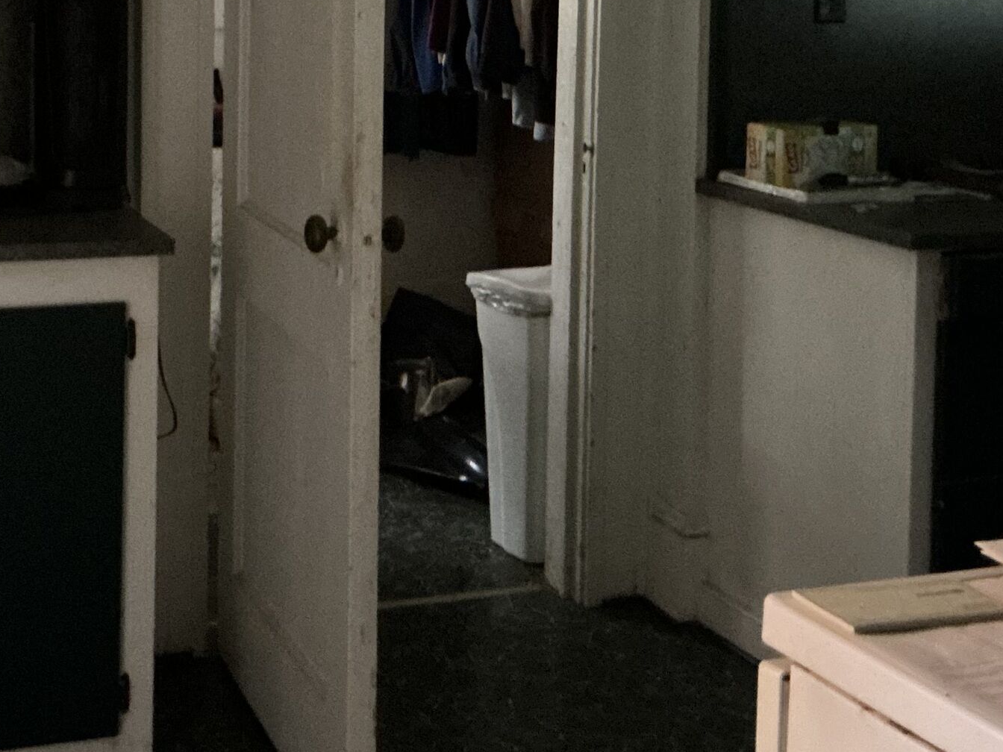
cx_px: 204
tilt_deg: -4.5
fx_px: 1854
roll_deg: +1.0
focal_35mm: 64
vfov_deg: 22.3
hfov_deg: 29.6
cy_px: 49
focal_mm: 3
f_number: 1.8
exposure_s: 1/15
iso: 800
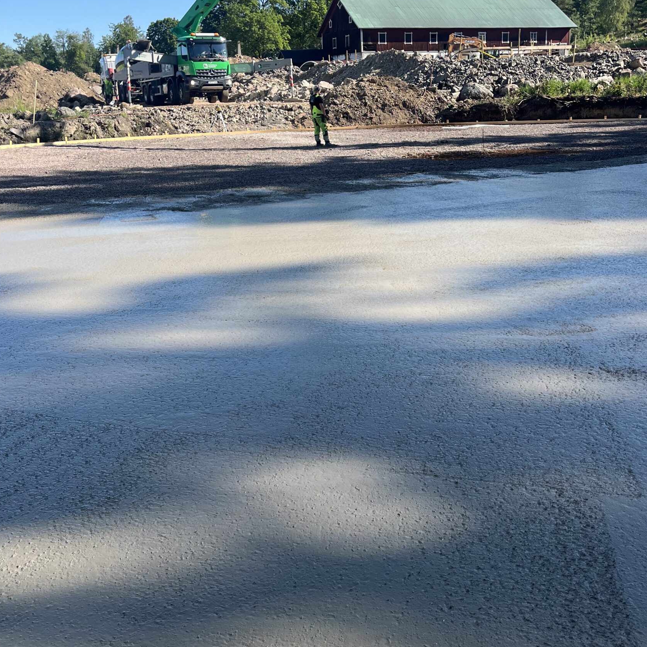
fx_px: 740
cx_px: 309
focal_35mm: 35
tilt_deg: -17.5
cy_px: 321
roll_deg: +2.6
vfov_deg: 47.2
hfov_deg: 47.2
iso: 50
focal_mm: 5.1
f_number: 1.6
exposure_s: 1/1862
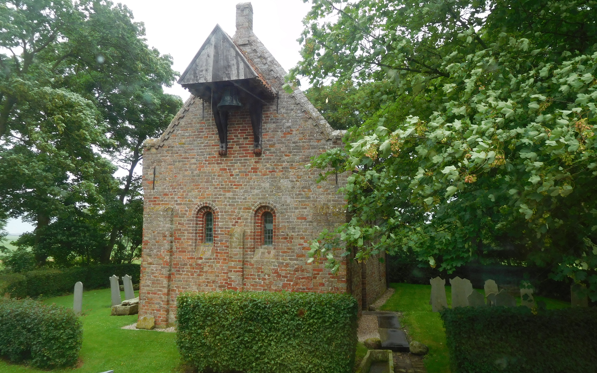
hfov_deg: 68.4
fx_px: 439
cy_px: 157
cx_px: 297
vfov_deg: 45.9
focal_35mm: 27
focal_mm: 4.5
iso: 125
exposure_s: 1/200
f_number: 3.4
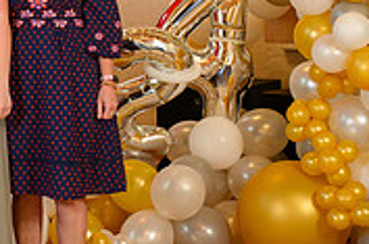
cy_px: -6
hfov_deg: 17.1
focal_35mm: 115
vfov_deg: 11.7
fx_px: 1176
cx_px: -67
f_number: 3.5
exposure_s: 1/100
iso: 1250
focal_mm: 35
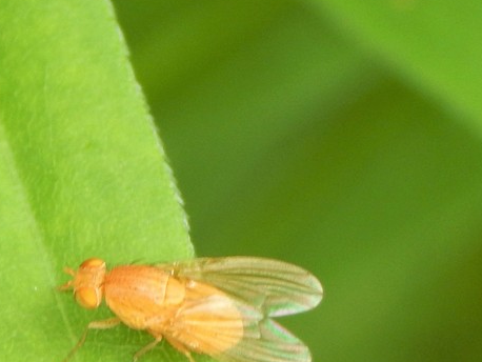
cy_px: 287
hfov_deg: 6.6
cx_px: 197
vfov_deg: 5.0
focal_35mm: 298
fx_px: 4152
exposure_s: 1/30
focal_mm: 28.7
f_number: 5.1
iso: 160
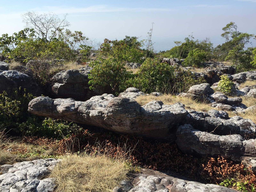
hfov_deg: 61.7
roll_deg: +0.5
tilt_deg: -17.1
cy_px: 96
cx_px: 128
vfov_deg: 48.2
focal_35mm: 29
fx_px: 214
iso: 32
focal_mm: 4.15
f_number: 2.2
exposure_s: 1/1799
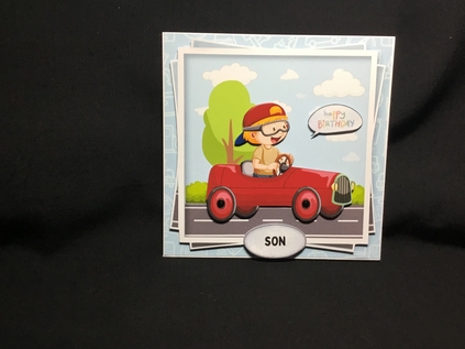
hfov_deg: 55.3
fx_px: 443
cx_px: 243
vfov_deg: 42.9
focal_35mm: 33
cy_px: 171
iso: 50
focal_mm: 3.3
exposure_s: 1/33
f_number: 2.4
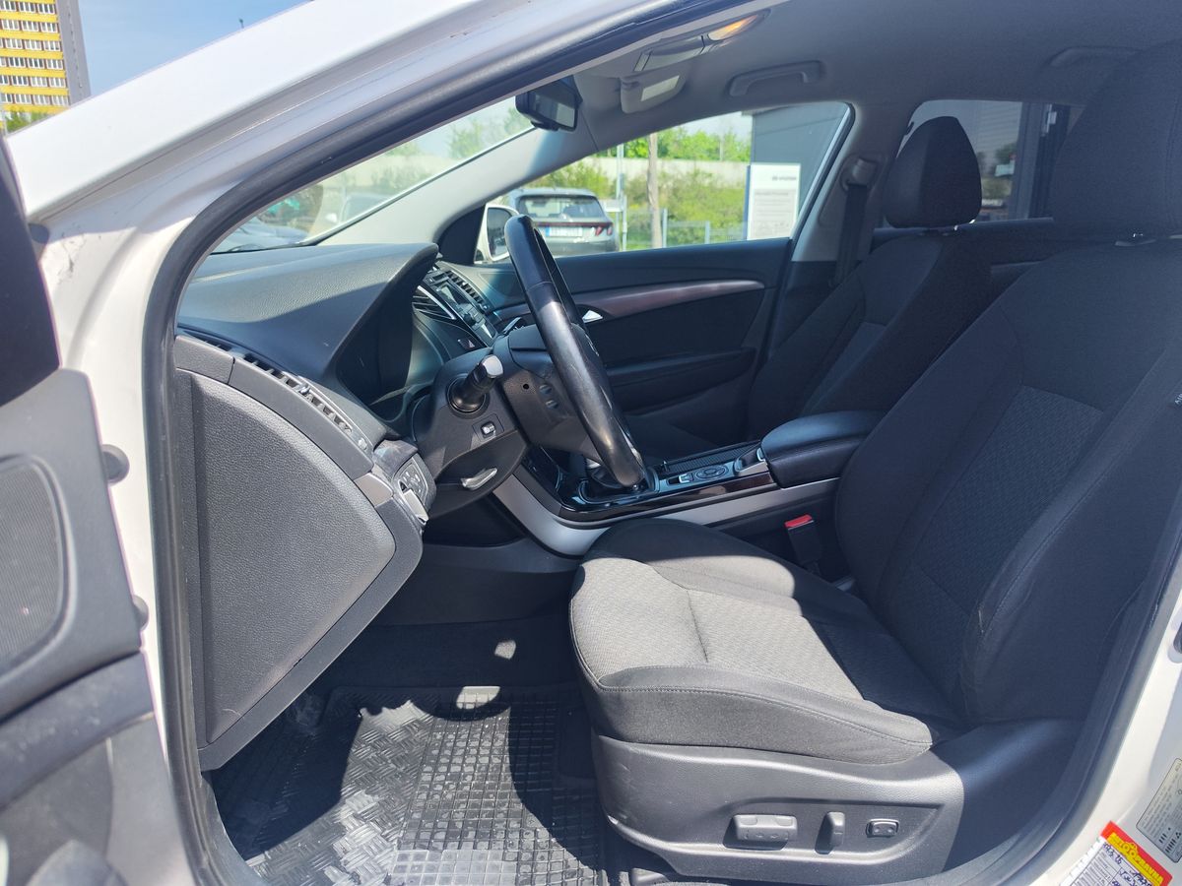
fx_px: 785
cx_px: 591
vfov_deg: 58.9
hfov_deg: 73.9
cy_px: 443
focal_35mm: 23
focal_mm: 7.01
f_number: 1.69
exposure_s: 1/476
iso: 50
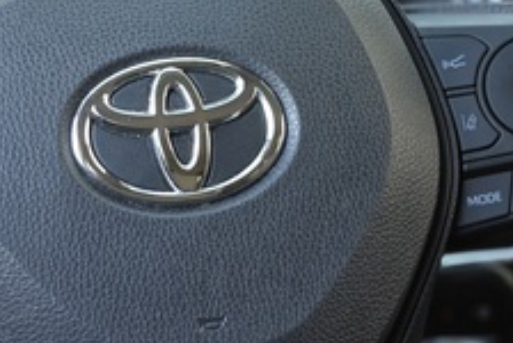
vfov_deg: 6.2
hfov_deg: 9.2
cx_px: 153
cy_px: 120
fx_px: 3196
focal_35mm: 224
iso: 400
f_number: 2.9
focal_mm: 18.6
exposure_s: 1/120
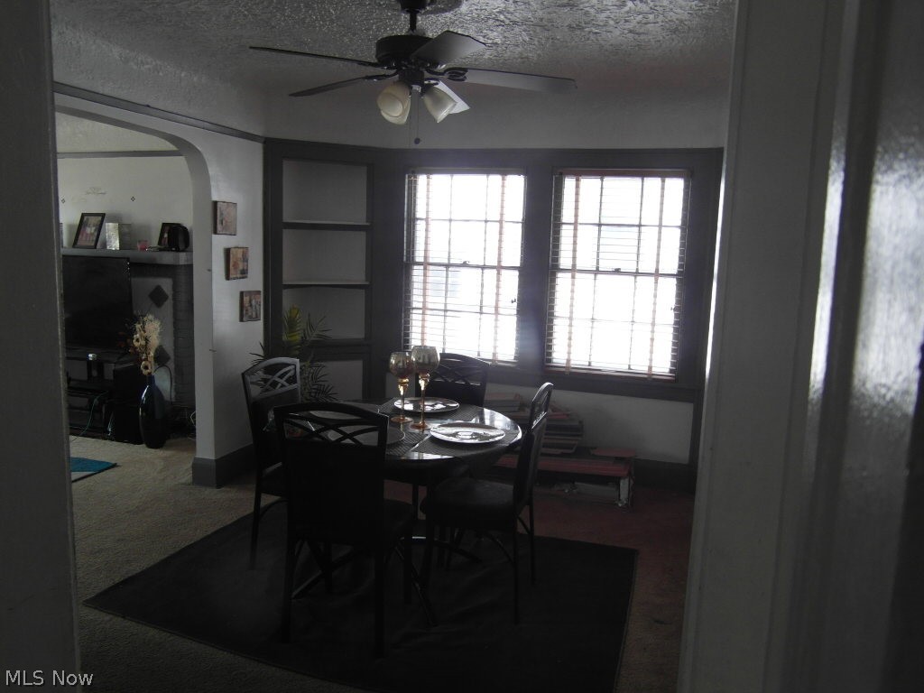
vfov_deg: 56.8
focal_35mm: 24
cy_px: 346
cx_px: 462
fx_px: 641
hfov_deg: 71.6
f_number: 3.2
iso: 100
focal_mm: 4
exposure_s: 1/60
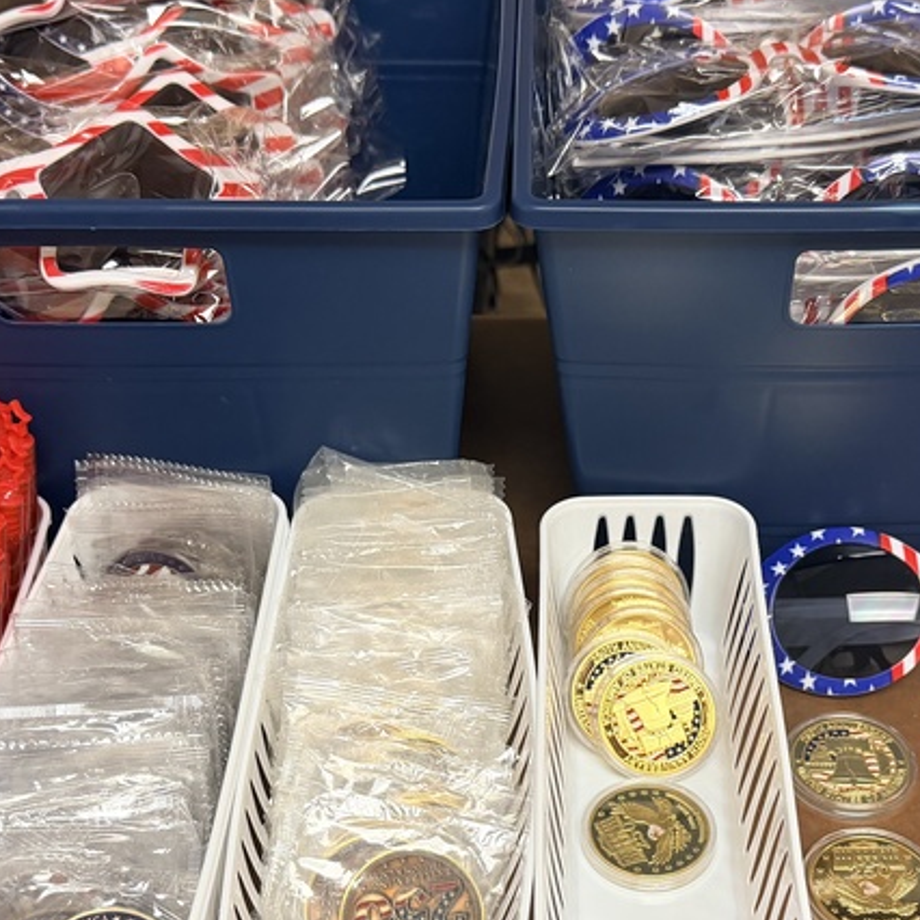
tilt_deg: -43.1
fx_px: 1534
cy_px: 631
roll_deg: +1.8
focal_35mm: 51
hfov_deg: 33.4
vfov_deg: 33.0
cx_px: 512
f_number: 1.78
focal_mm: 6.76
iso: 200
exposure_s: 1/60
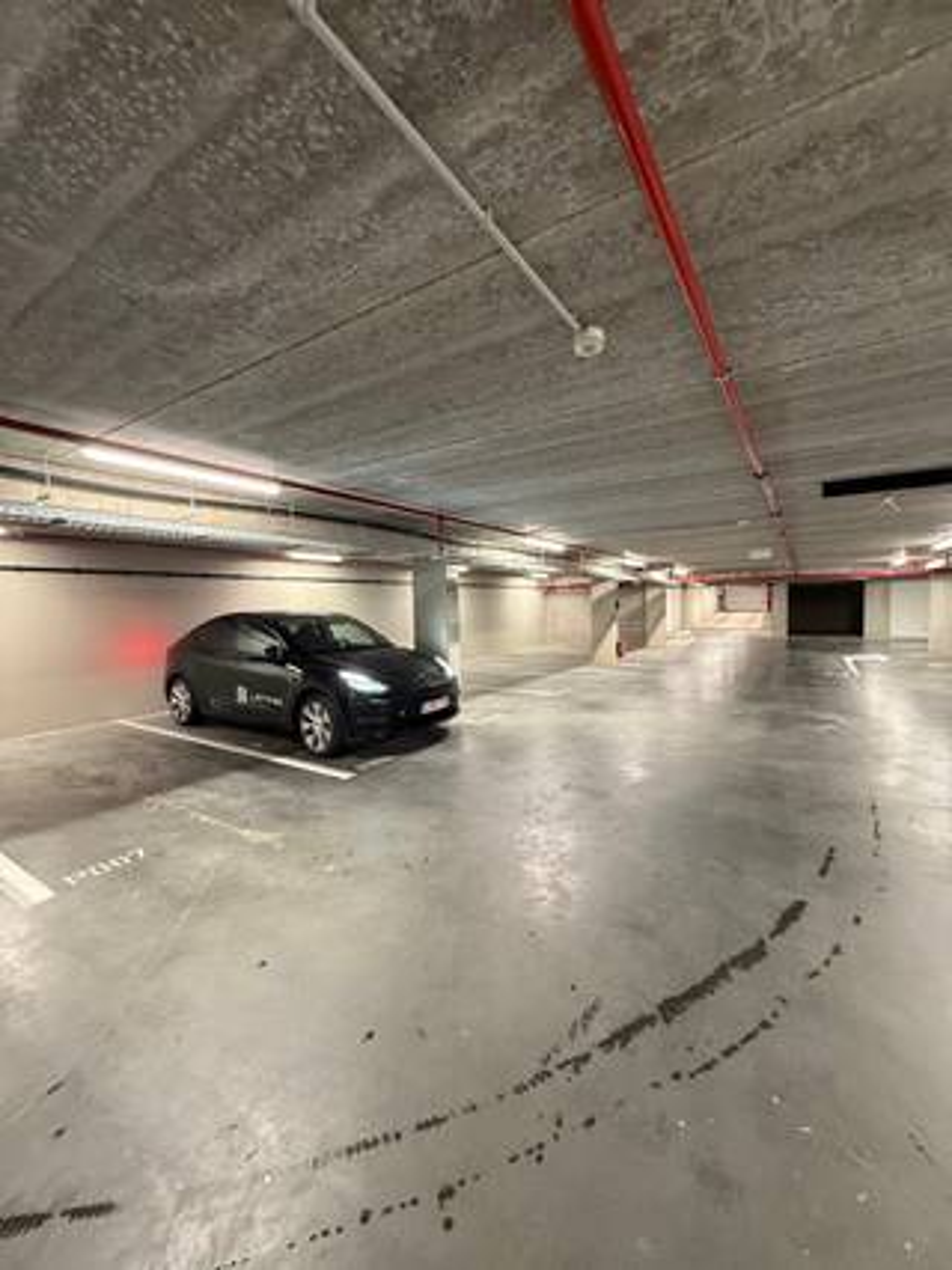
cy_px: 635
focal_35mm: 14
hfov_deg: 85.6
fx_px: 514
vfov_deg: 102.1
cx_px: 476
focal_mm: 2.22
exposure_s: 1/50
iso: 400
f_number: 2.2
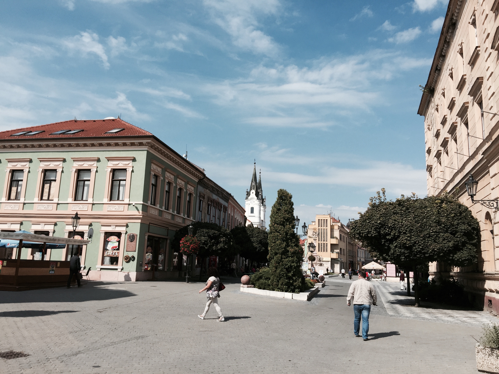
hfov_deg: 61.7
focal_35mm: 29
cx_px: 250
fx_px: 418
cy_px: 187
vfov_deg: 48.2
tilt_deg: +10.9
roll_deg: -2.9
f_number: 2.2
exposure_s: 1/2198
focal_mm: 4.15
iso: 32
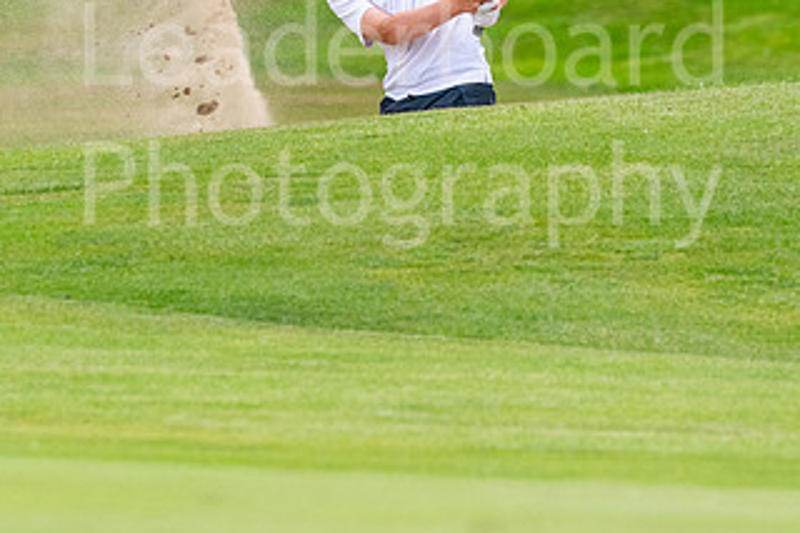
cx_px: 330
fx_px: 22387
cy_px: 182
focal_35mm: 1008
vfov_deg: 1.4
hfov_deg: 2.0
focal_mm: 300
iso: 400
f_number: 5
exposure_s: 1/1250
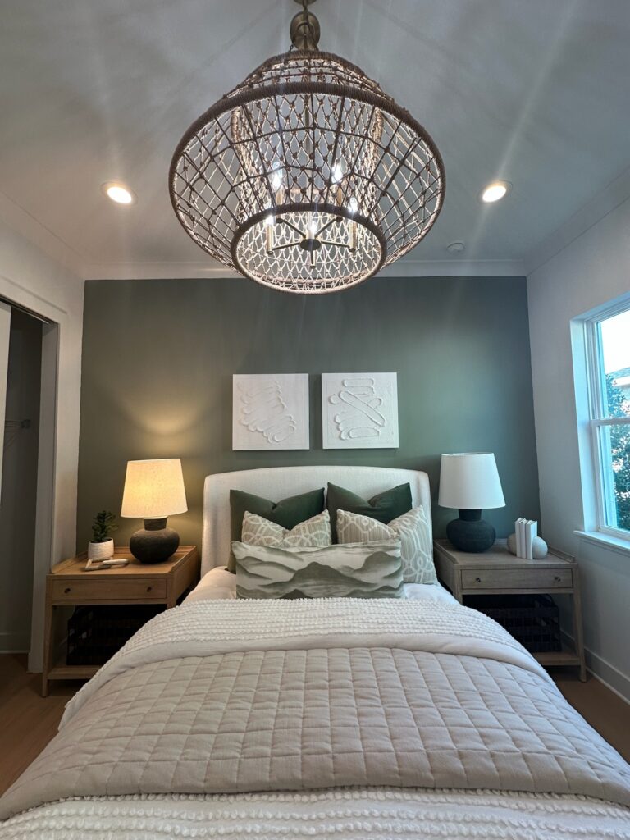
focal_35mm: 14
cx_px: 315
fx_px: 340
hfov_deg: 85.7
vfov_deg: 102.1
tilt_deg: +4.9
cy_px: 420
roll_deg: +0.7
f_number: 2.2
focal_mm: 2.22
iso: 125
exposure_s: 1/120
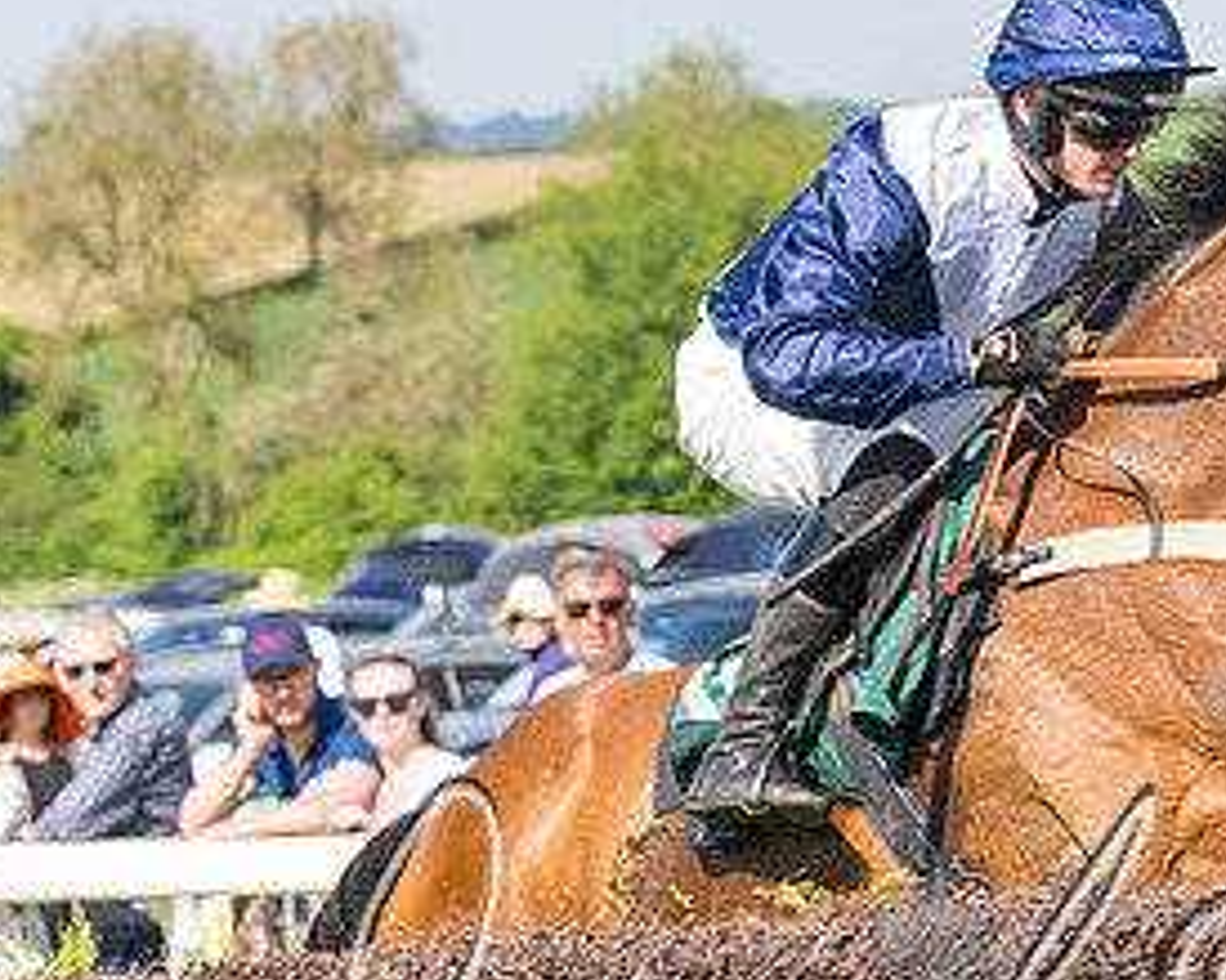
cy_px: 814
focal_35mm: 301
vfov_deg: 5.1
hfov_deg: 6.4
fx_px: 10918
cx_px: 851
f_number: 5
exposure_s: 1/1600
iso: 400
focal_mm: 95
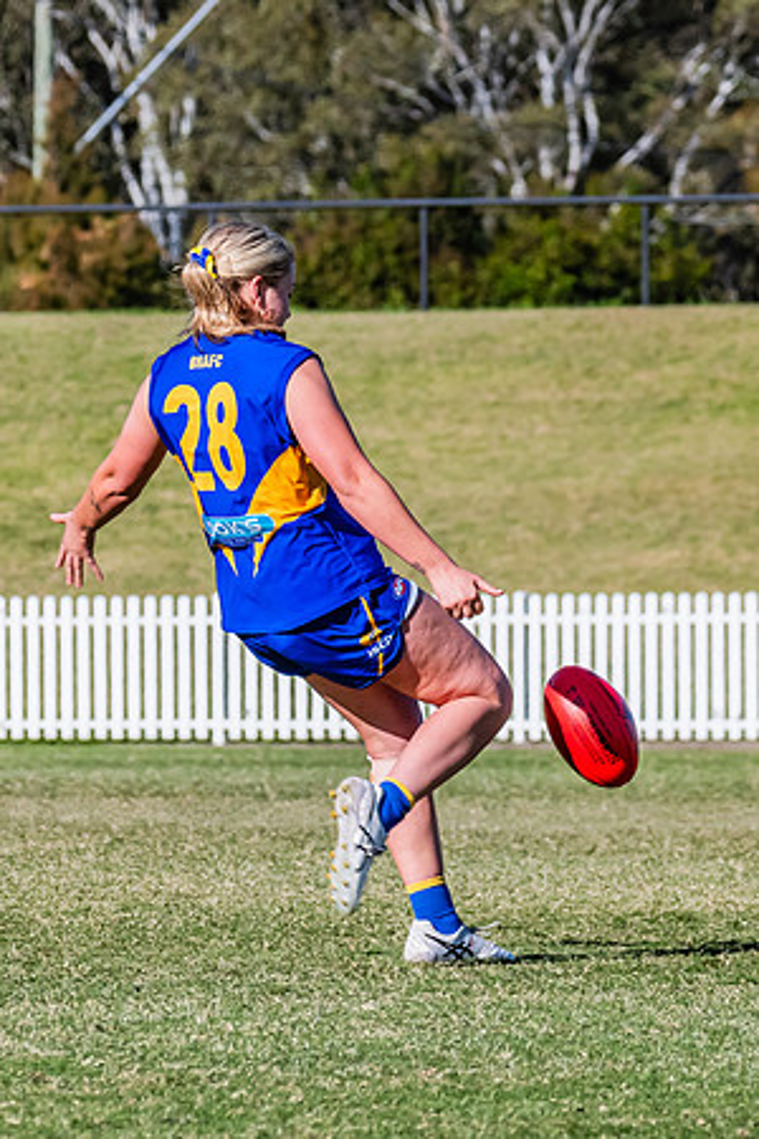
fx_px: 15836
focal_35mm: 501
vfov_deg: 4.1
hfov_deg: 2.7
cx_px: 395
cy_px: 426
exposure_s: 1/1250
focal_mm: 220
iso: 640
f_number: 11
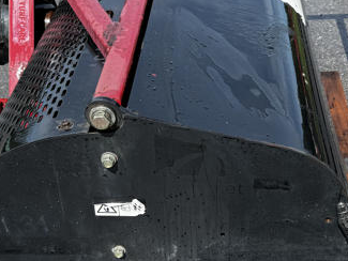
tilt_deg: -37.6
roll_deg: +0.2
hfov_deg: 32.4
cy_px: 155
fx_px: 593
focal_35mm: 59
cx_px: 232
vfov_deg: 24.8
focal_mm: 6.76
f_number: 1.78
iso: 80
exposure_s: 1/1524
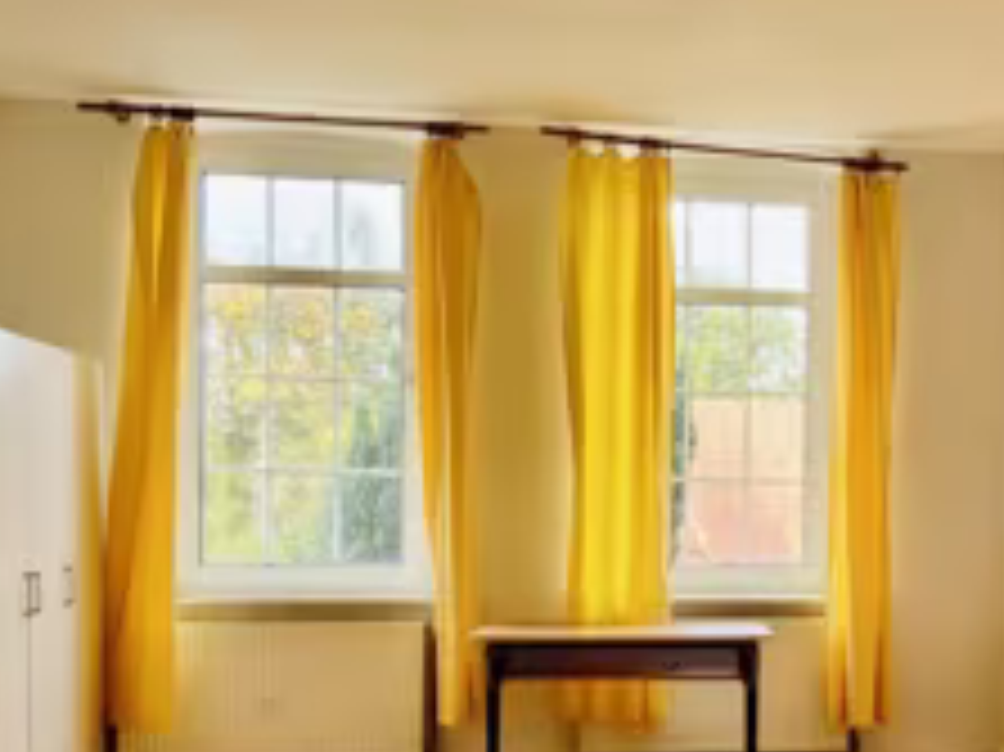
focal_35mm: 52
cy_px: 545
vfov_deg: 27.7
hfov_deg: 35.8
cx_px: 783
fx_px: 1507
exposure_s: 1/60
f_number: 1.8
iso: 125
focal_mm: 3
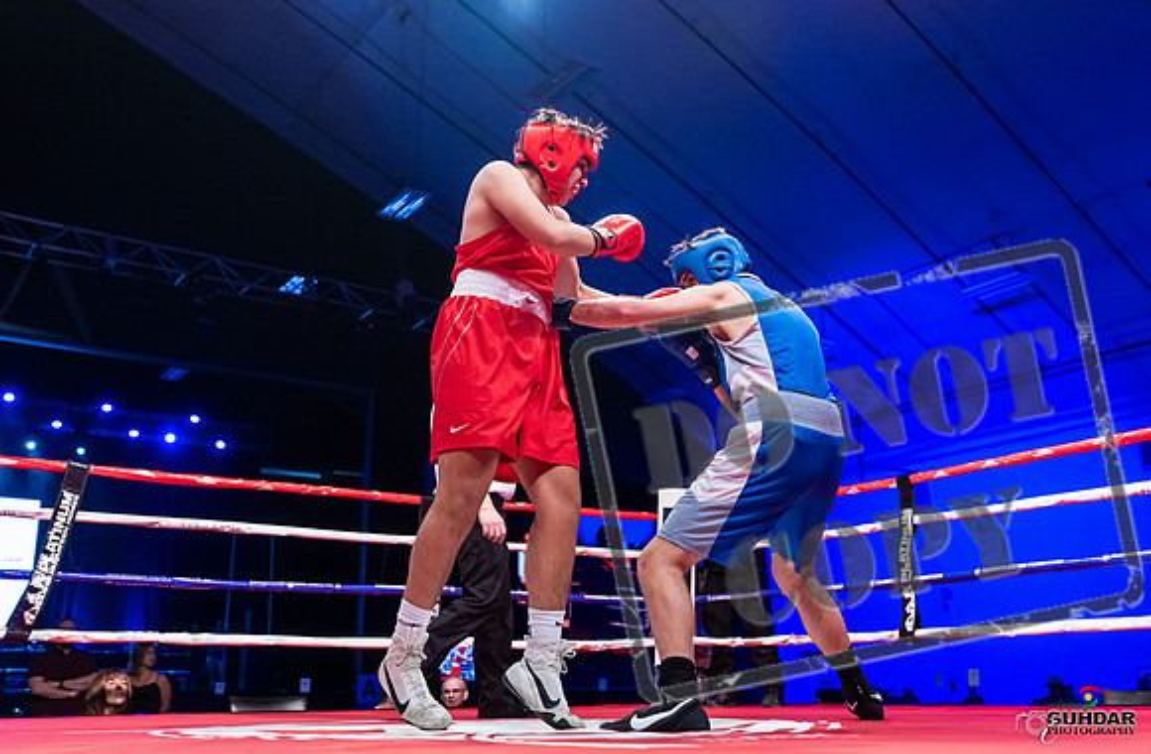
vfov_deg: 38.1
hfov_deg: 55.5
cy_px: 423
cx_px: 634
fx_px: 1092
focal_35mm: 34
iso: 3200
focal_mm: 31
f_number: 2.8
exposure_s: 1/800
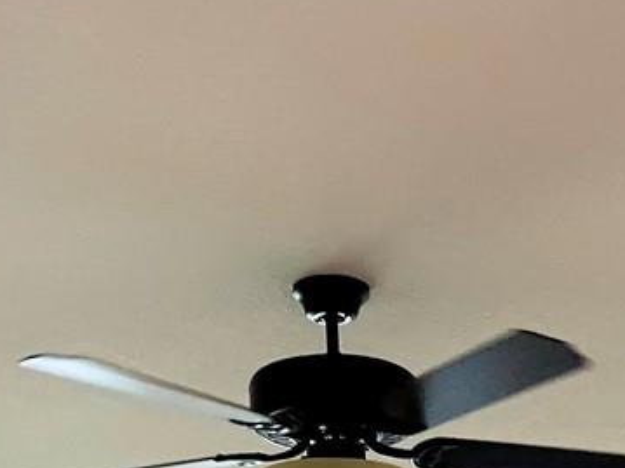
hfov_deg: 16.7
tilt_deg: +1.5
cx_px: 564
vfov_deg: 11.3
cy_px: 993
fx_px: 2094
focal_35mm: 116
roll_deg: -1.3
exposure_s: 1/120
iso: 80
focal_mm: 5.1
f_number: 1.6
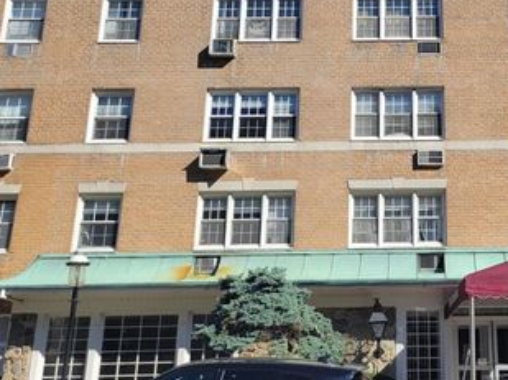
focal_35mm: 50
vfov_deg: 29.0
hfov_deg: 36.4
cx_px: 436
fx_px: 733
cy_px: 146
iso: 40
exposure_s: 1/2157
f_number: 1.8
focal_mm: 5.4
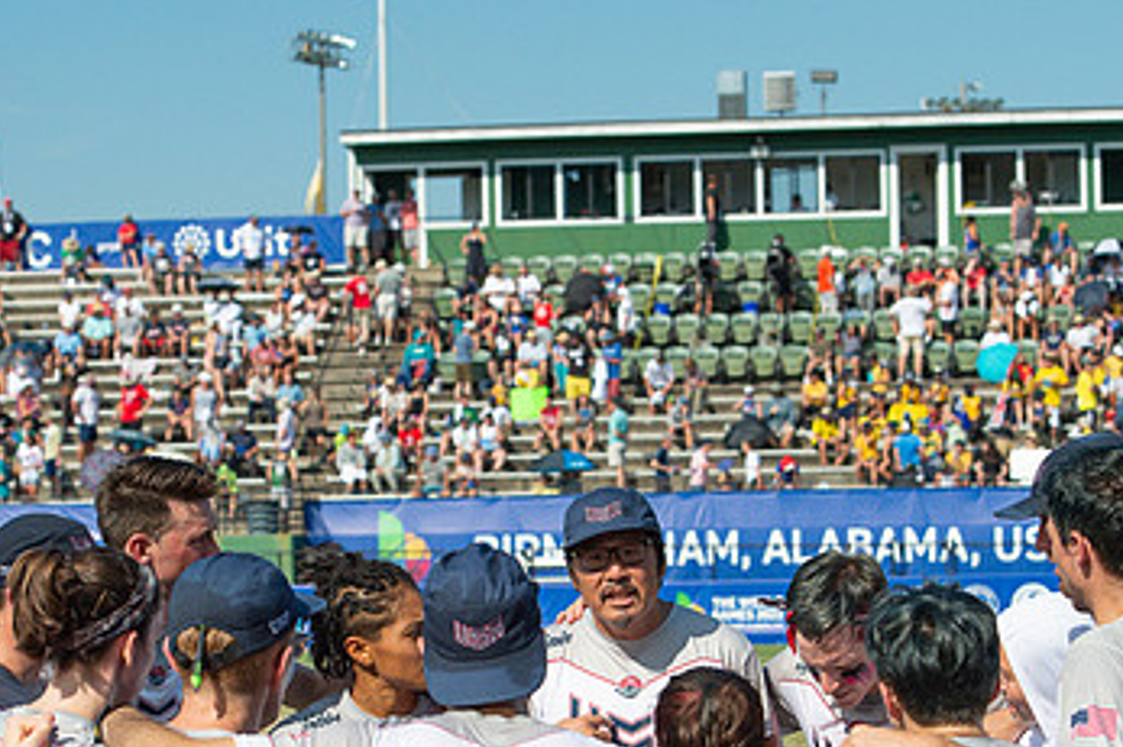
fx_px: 3928
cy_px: 581
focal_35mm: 126
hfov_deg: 16.3
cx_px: 525
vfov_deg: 10.8
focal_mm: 70
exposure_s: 1/4000
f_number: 6.3
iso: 640
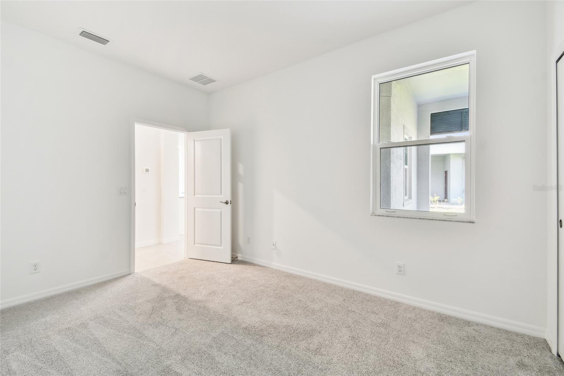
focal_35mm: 15
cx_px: 282
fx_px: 235
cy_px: 188
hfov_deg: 100.4
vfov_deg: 77.3
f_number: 7.1
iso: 100
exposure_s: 1/2
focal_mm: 10
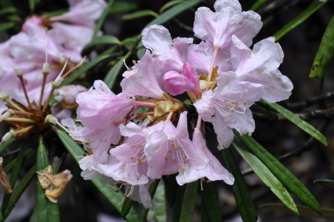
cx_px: 175
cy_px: 63
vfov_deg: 5.7
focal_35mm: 240
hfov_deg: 8.6
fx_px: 2221
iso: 200
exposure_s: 1/125
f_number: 5.6
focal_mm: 105
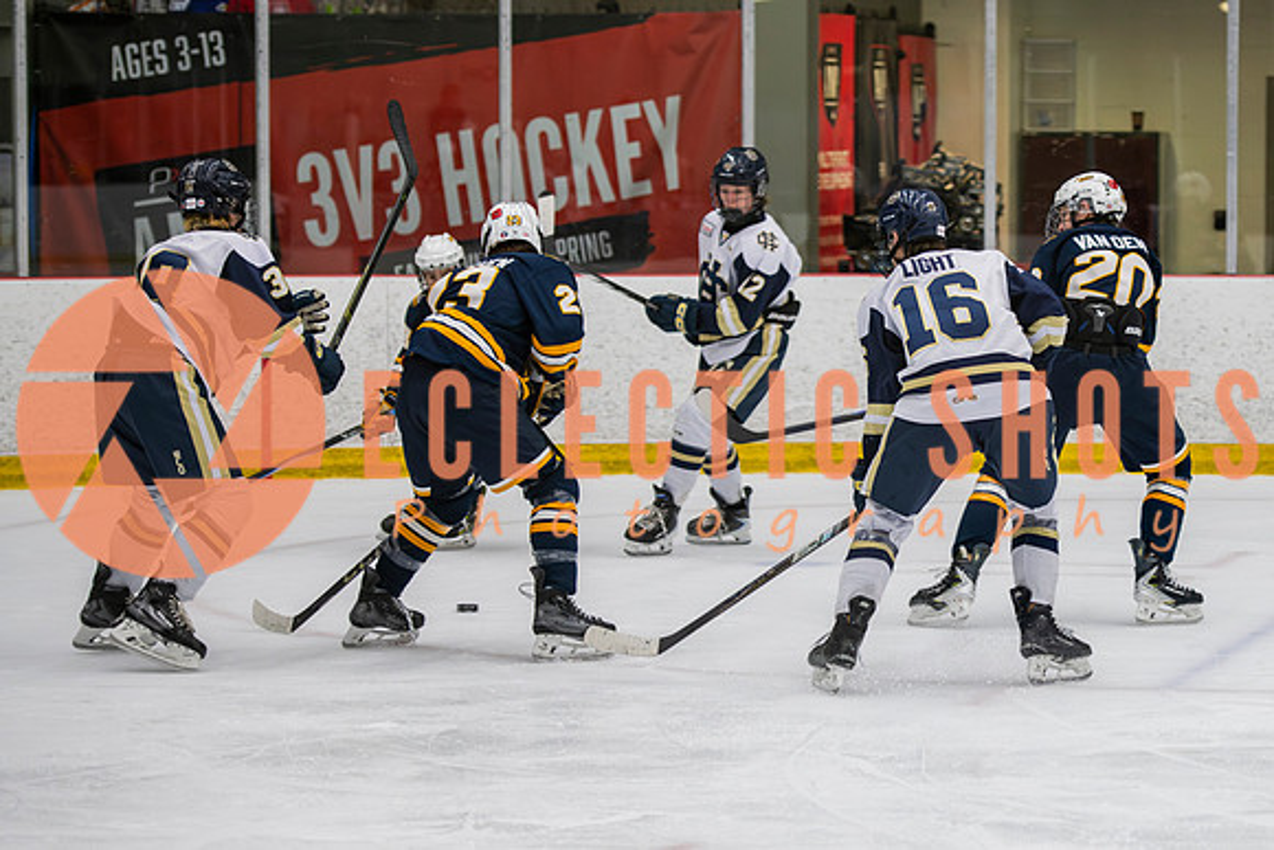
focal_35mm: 149
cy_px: 458
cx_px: 999
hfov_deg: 13.7
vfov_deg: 9.2
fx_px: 5282
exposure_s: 1/640
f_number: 3.2
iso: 2000
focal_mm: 95
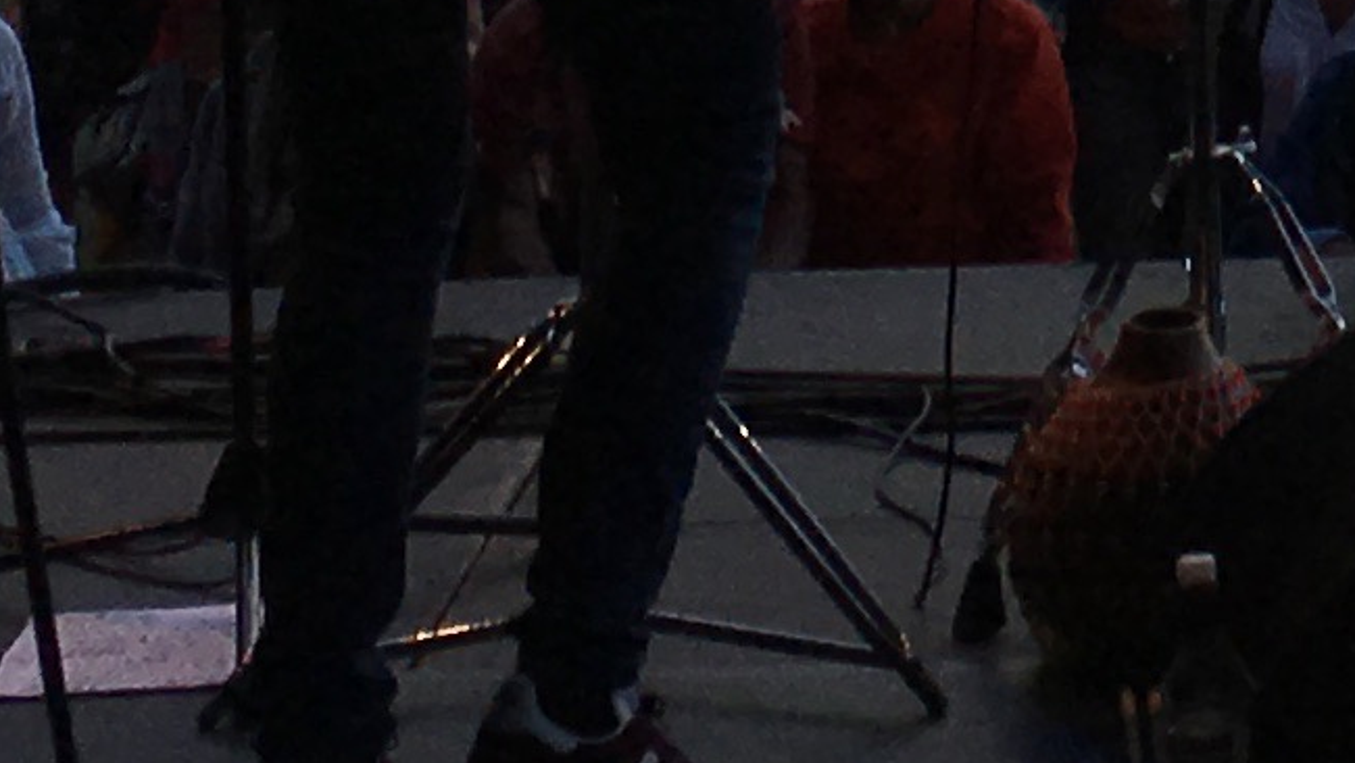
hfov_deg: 10.7
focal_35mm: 196
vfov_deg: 6.0
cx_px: 1866
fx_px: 7044
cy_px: -982
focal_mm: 4.15
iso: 25
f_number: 2.2
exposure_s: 1/1183
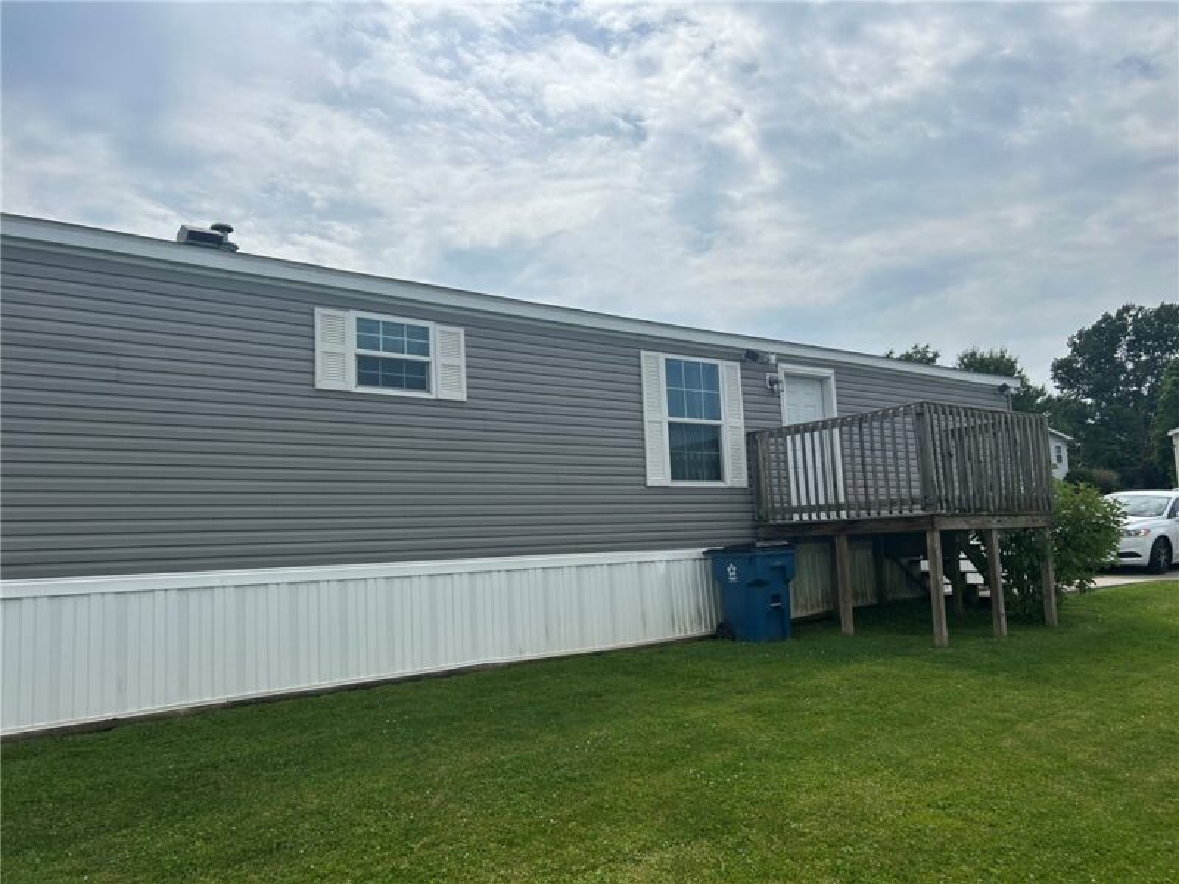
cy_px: 442
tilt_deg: +7.2
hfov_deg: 67.3
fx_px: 886
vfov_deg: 53.1
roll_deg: +3.4
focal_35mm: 26
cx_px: 590
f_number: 1.5
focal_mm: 5.7
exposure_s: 1/12658
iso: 50
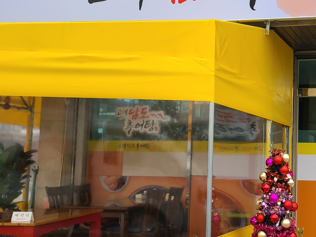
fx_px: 530
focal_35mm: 58
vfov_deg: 25.2
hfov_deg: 31.8
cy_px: 120
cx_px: 276
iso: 40
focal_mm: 5.4
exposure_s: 1/382
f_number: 1.8
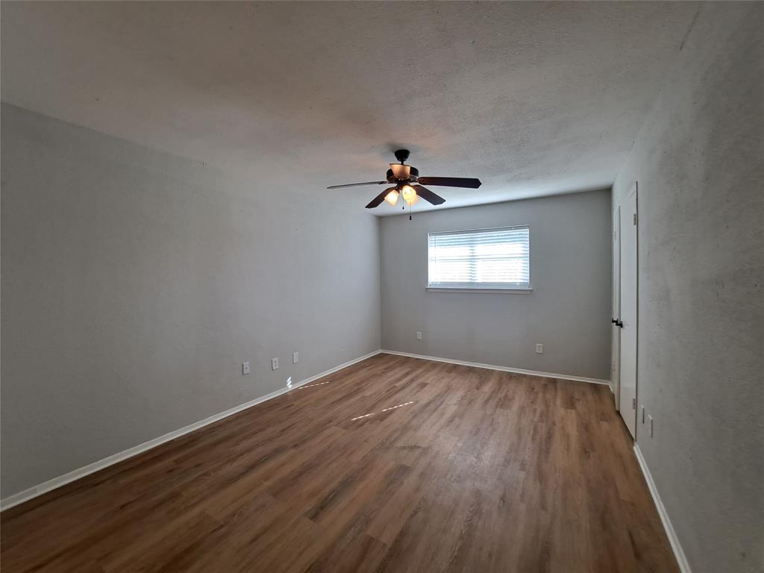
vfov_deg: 89.9
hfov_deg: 106.2
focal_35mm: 13
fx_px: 287
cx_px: 382
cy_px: 286
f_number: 2.2
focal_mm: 1.74
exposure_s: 1/50
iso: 40
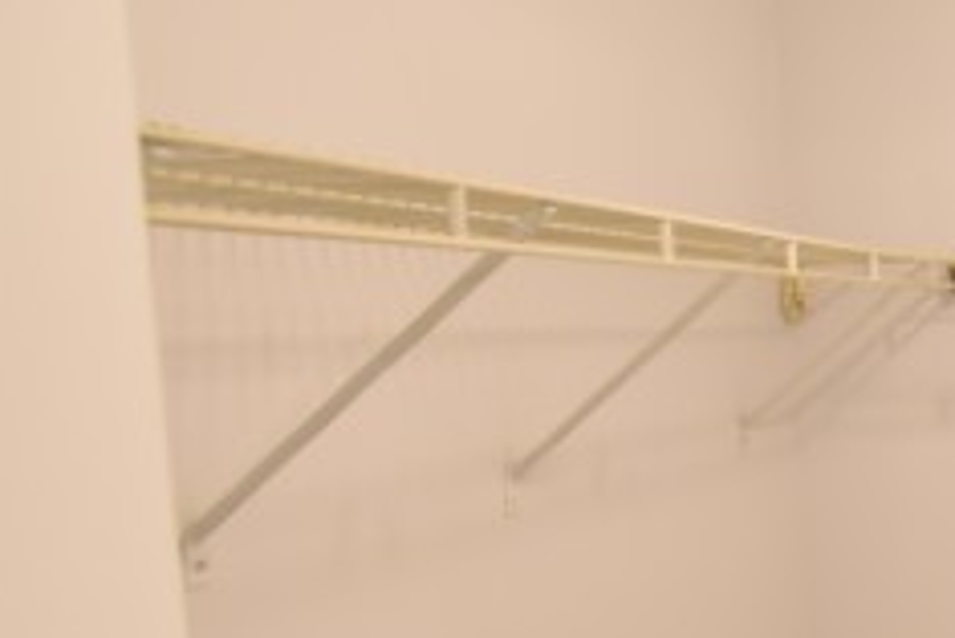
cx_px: 1304
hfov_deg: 30.9
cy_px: 431
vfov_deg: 29.1
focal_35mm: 46
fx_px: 1221
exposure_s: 1/60
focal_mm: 10
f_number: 3.5
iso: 900
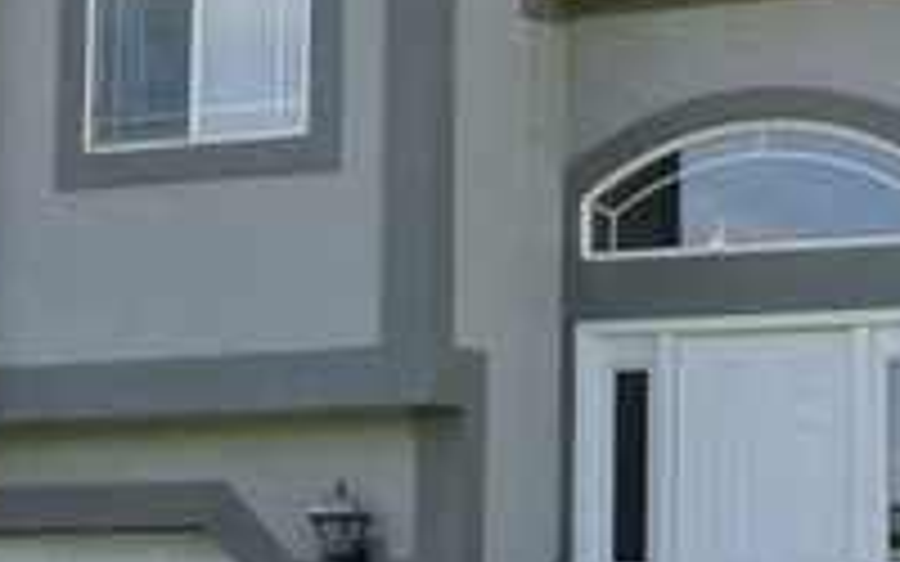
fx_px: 3458
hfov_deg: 14.8
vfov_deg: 9.3
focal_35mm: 141
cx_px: 436
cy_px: 254
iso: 100
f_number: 4.5
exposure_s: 1/400
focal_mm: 10
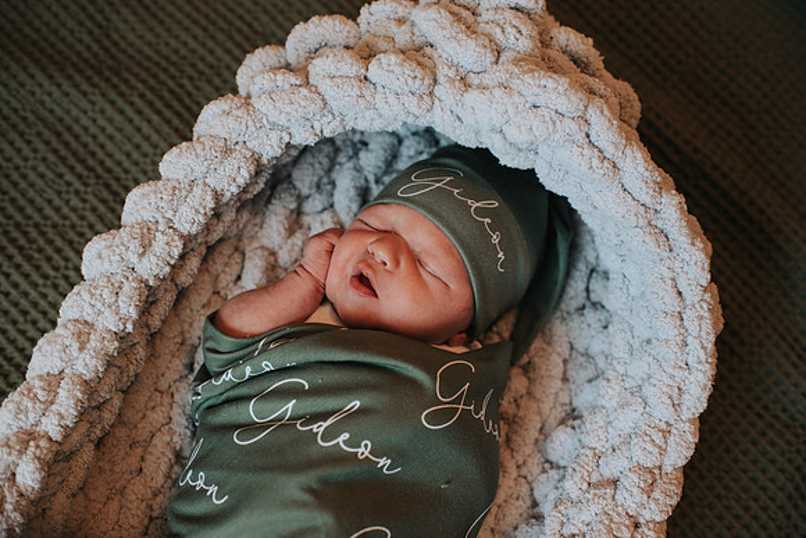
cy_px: 269
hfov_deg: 54.4
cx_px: 403
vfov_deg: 37.9
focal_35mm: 35
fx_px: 784
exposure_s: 1/250
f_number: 2.8
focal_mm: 35
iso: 720
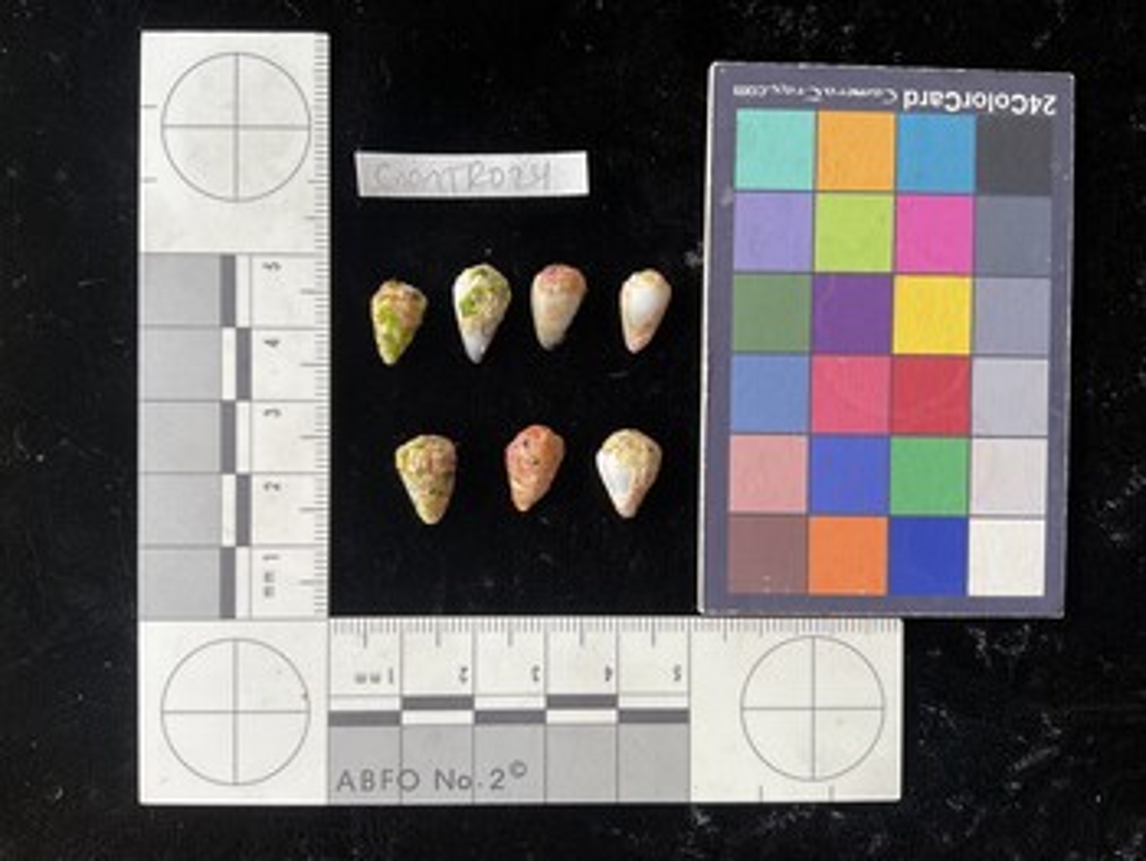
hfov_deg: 61.6
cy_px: 430
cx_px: 573
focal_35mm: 29
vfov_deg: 48.3
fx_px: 961
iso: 32
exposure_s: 1/120
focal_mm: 3
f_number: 1.8
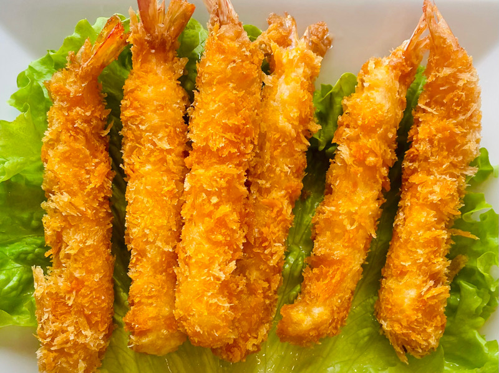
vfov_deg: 53.0
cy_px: 186
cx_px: 250
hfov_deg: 67.3
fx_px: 375
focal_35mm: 26
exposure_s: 1/116
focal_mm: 4.2
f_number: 1.6
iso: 32
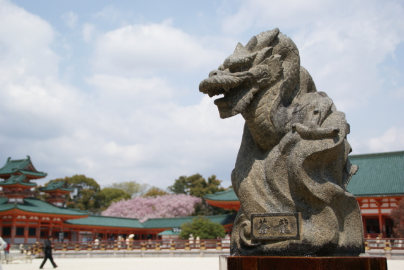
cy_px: 135
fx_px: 505
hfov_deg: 43.6
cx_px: 202
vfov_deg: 29.9
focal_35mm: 45
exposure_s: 1/1250
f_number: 4
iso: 100
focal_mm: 30
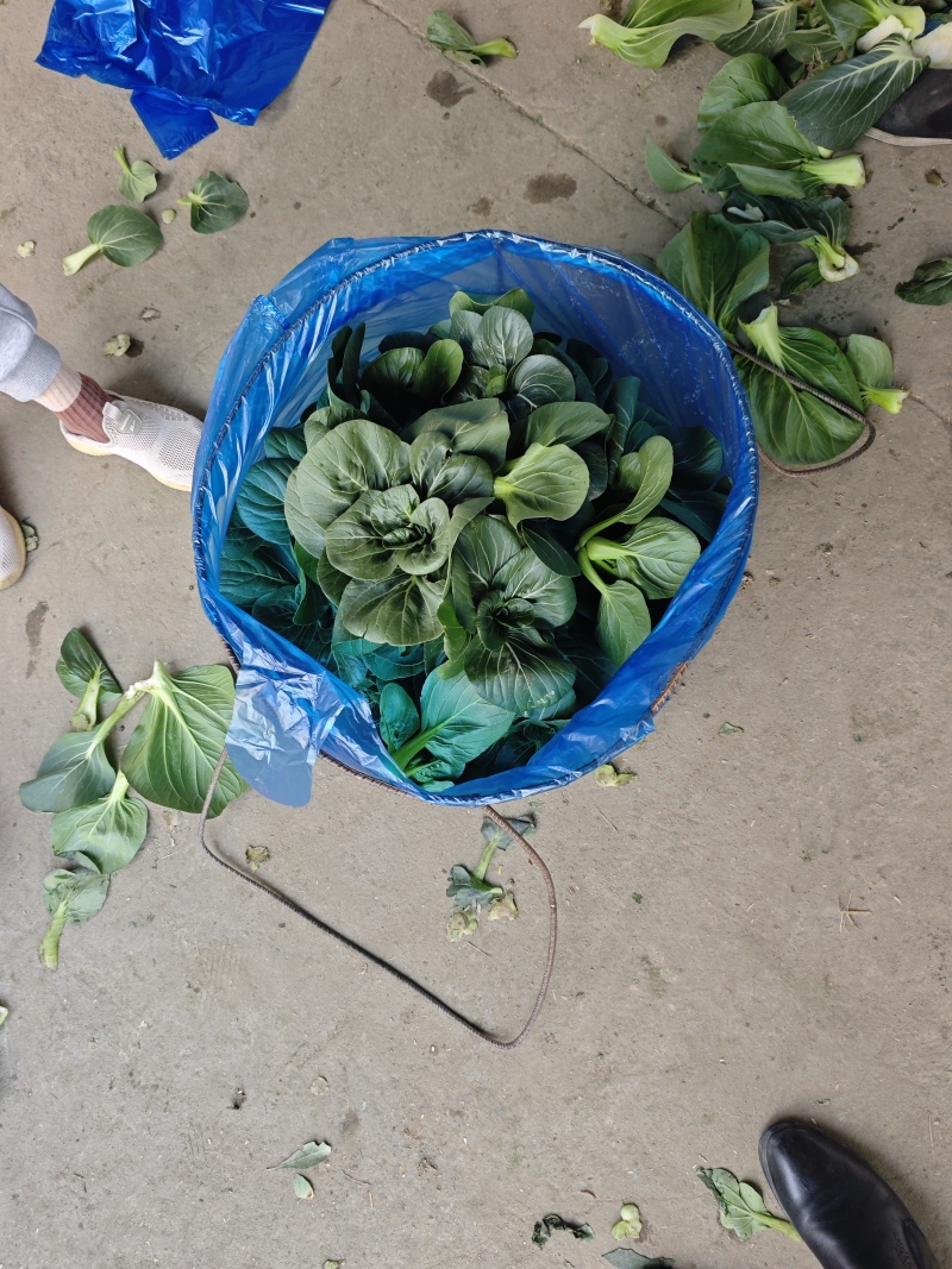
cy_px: 634
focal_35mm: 24
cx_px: 476
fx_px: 880
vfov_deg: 71.6
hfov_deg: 56.8
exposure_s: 1/66.4
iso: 250
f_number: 1.6
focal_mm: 5.84
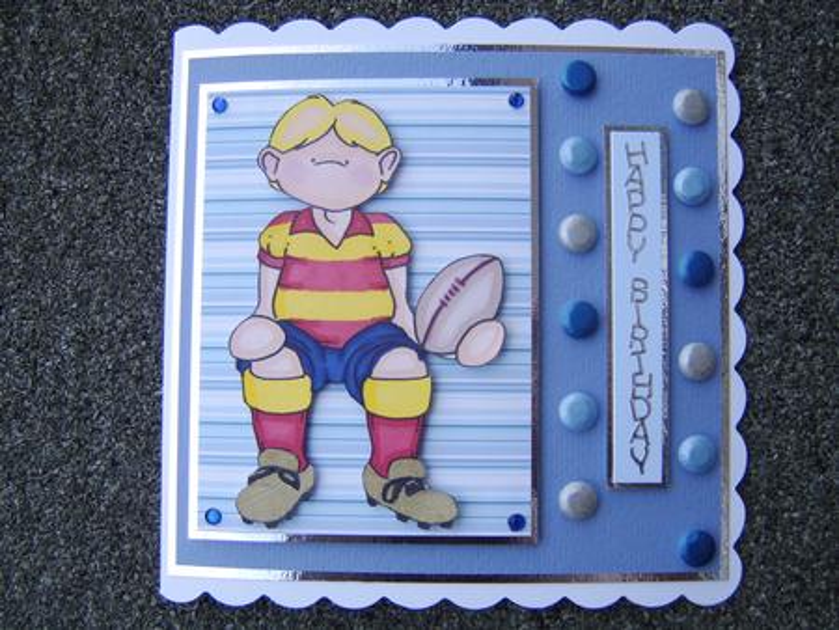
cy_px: 315
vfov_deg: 45.5
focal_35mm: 31
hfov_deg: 58.3
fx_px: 752
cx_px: 420
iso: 71
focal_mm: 8.13
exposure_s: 1/162
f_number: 2.7
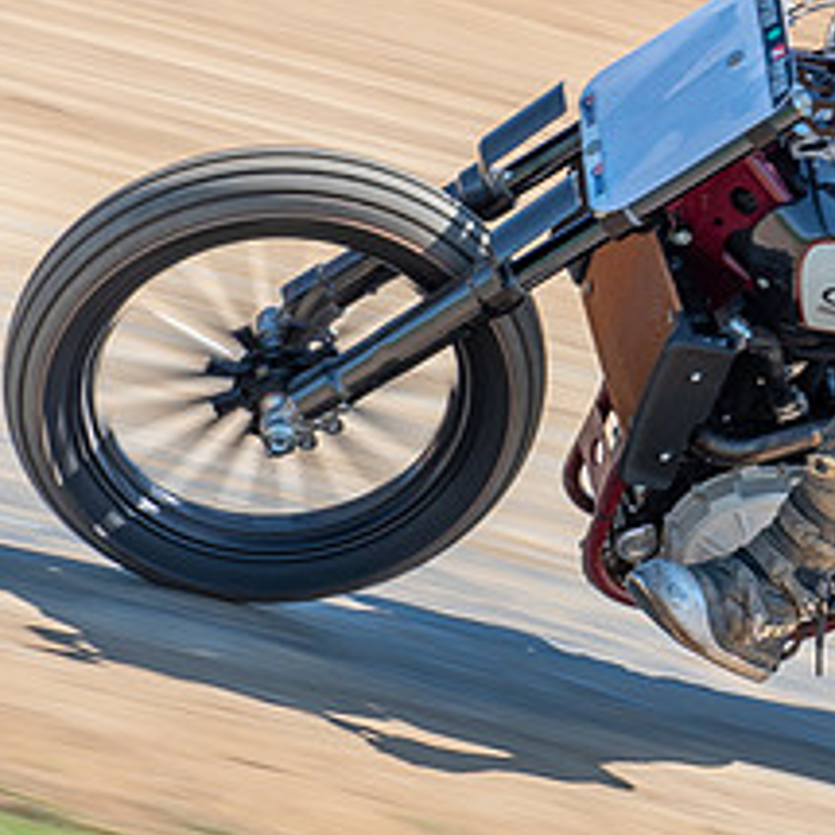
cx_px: 868
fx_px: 6795
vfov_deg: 7.0
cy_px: 205
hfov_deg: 7.0
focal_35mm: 249
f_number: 8
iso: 100
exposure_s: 1/160
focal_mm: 70
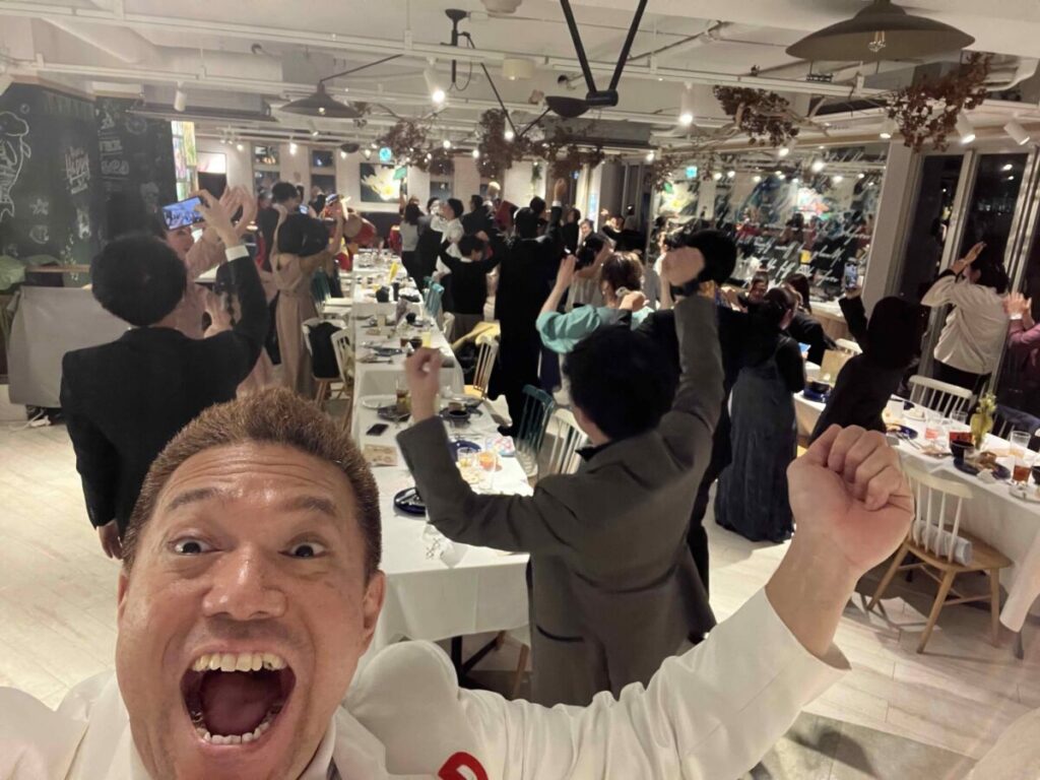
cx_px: 520
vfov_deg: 58.9
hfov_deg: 73.9
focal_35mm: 23
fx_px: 691
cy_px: 390
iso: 400
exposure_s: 1/40
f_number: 2.2
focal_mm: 2.71
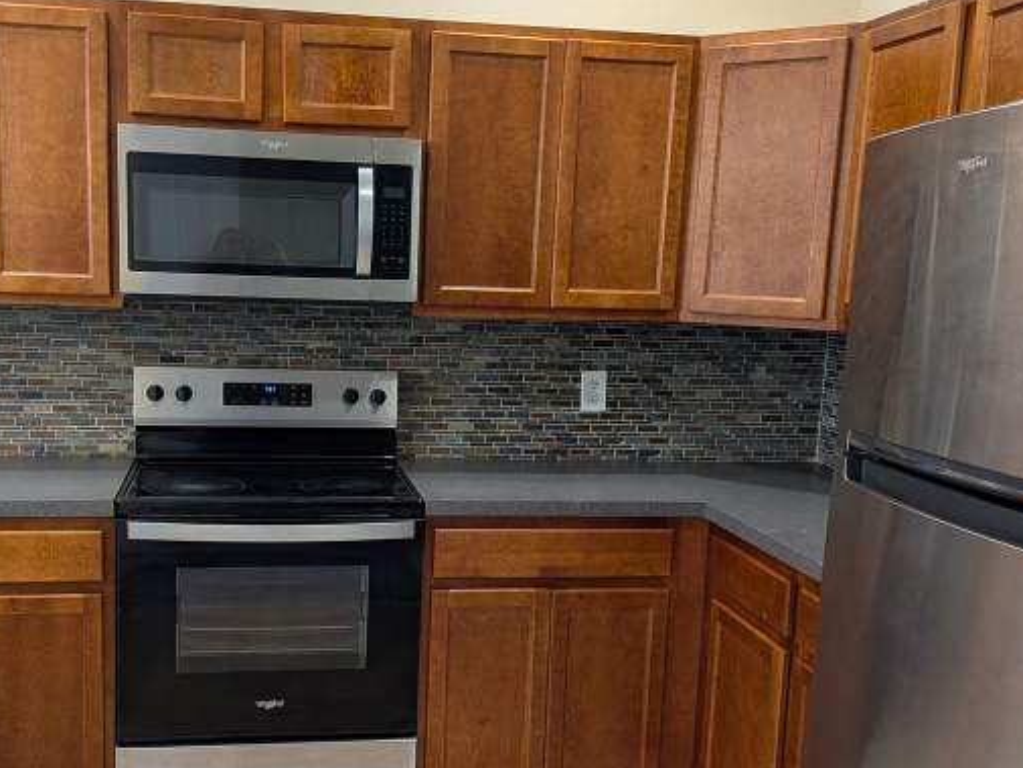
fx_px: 1123
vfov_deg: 37.7
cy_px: 438
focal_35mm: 38
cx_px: 401
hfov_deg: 48.6
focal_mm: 4.53
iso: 389
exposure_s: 1/120
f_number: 1.7
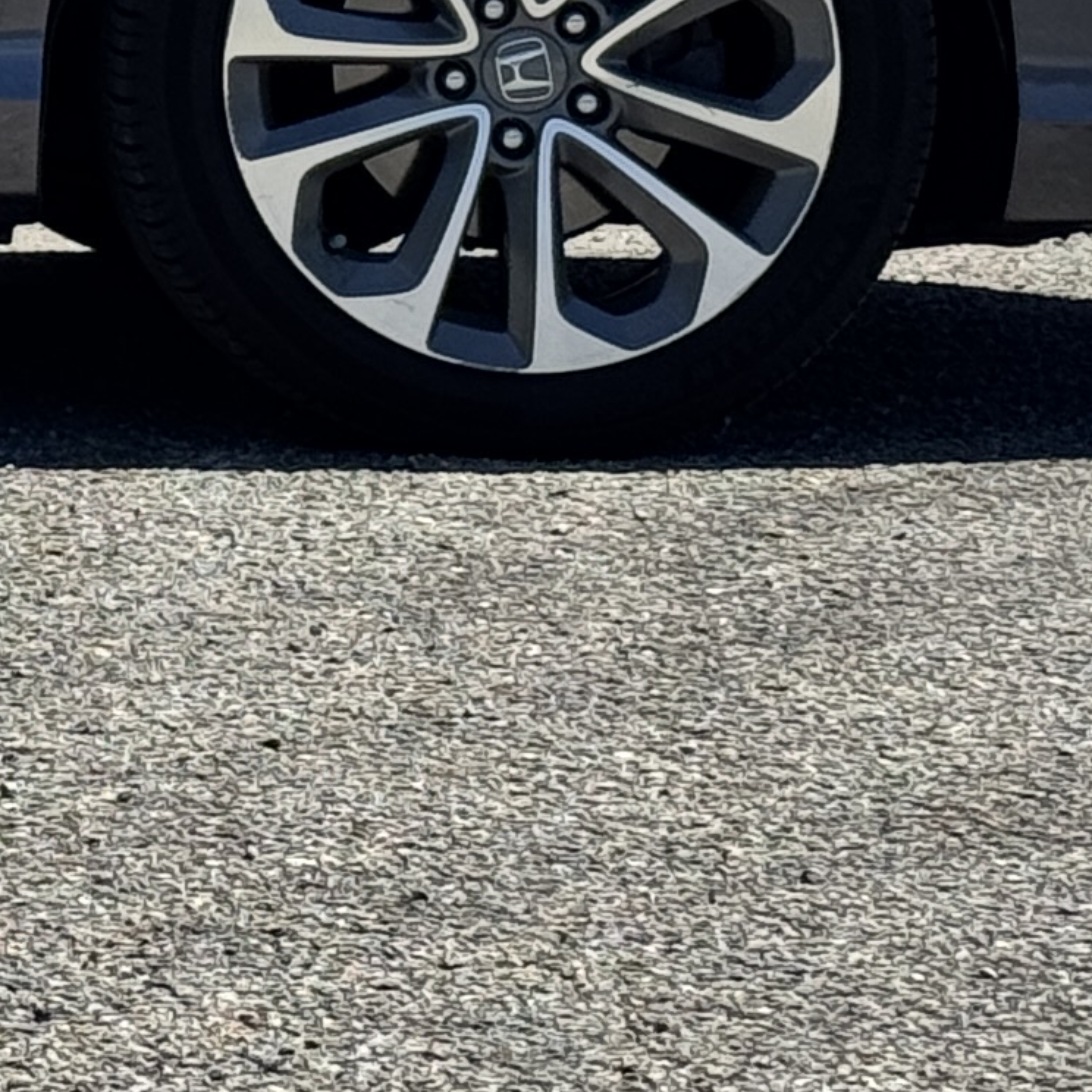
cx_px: -1400
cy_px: -326
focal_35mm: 230
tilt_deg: -2.4
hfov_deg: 7.2
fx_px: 8209
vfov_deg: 7.5
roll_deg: -0.5
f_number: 1.78
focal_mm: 6.76
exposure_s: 1/4310
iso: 64
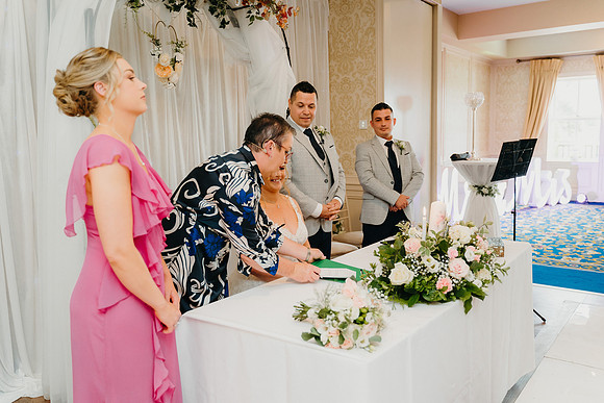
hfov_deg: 61.6
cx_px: 302
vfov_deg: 43.4
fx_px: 506
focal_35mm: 30
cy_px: 202
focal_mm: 28
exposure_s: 1/160
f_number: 2.8
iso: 800
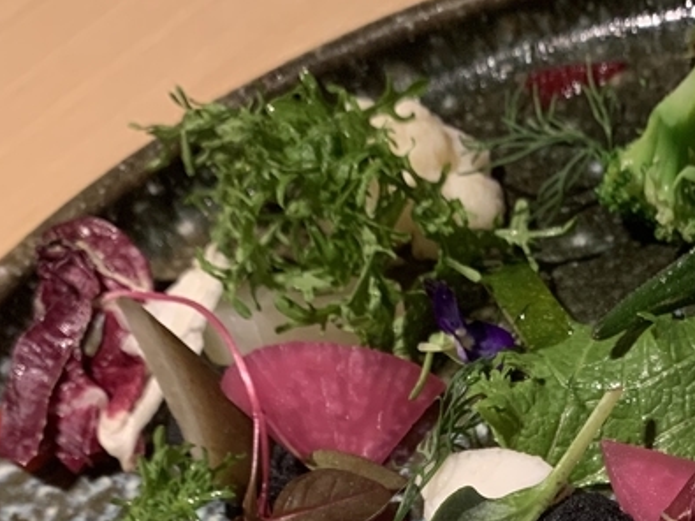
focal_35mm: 79
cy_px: 736
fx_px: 1586
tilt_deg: -54.5
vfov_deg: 17.2
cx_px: 707
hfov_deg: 23.6
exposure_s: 1/50
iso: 100
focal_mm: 4.25
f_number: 1.8
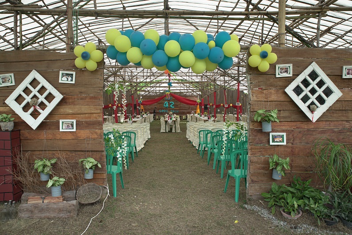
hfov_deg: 73.7
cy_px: 118
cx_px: 176
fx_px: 235
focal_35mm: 24
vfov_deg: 53.2
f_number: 8
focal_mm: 24
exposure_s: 1/60
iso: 125
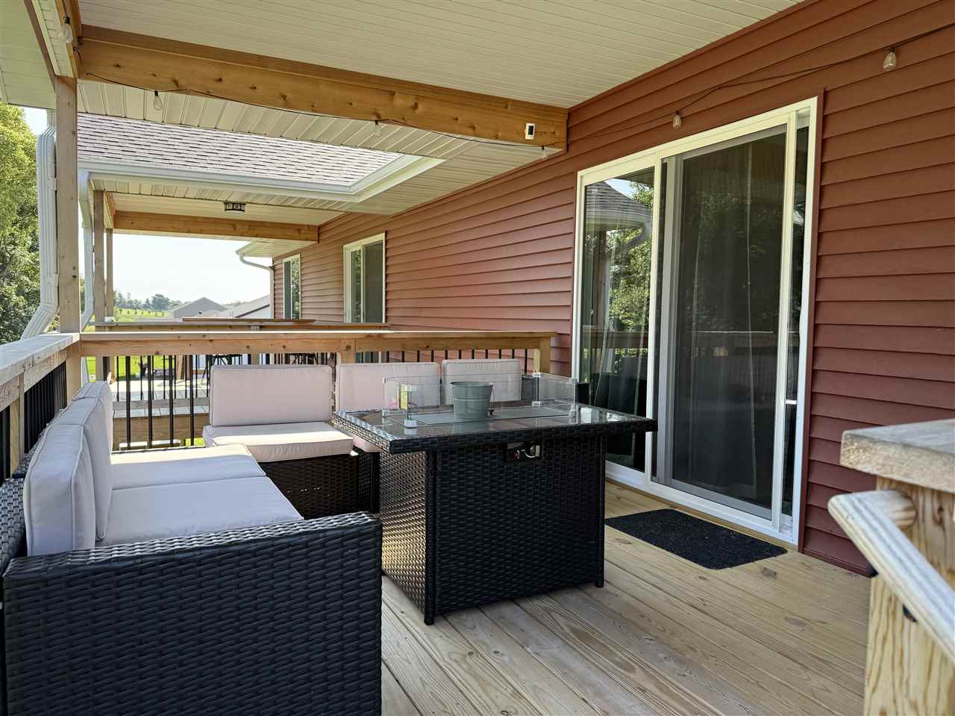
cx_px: 478
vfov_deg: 56.8
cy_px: 358
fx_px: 662
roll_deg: +0.6
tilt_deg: +1.3
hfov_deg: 71.6
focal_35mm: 24
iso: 80
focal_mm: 6.76
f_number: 1.78
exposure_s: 1/461
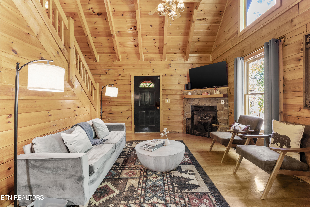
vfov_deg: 73.7
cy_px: 104
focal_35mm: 16
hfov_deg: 96.7
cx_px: 155
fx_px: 138
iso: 100
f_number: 9
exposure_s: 4
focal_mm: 16
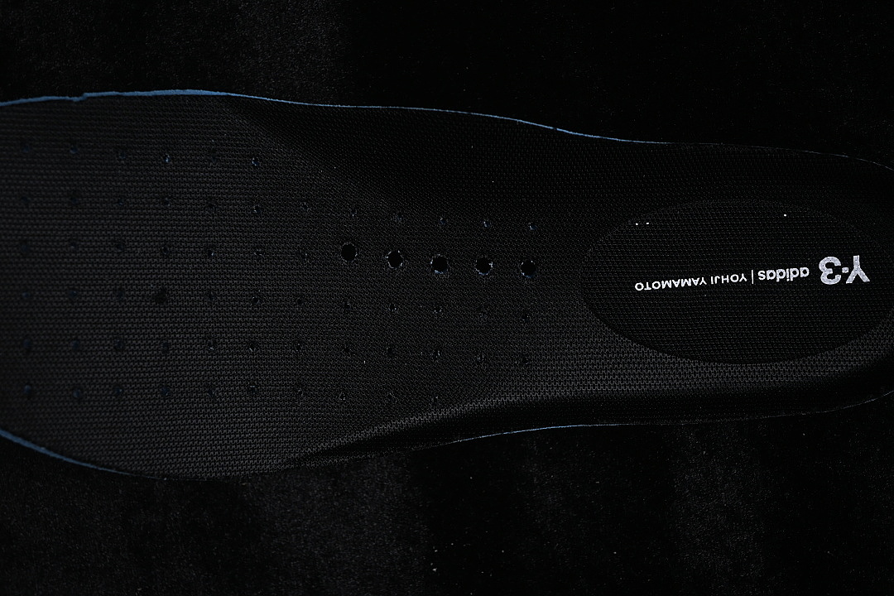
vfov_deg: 18.2
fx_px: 1862
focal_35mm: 75
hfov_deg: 27.0
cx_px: 447
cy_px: 298
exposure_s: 1/60
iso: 160
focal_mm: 50
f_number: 6.3
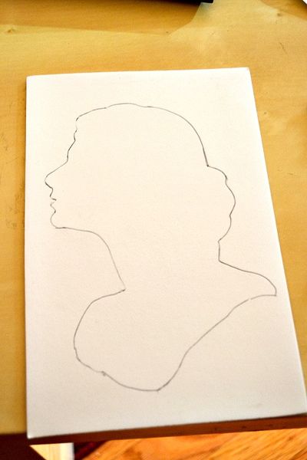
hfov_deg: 26.5
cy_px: 230
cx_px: 154
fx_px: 652
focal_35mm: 51
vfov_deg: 38.9
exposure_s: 1/30
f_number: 5
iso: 280
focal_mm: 34
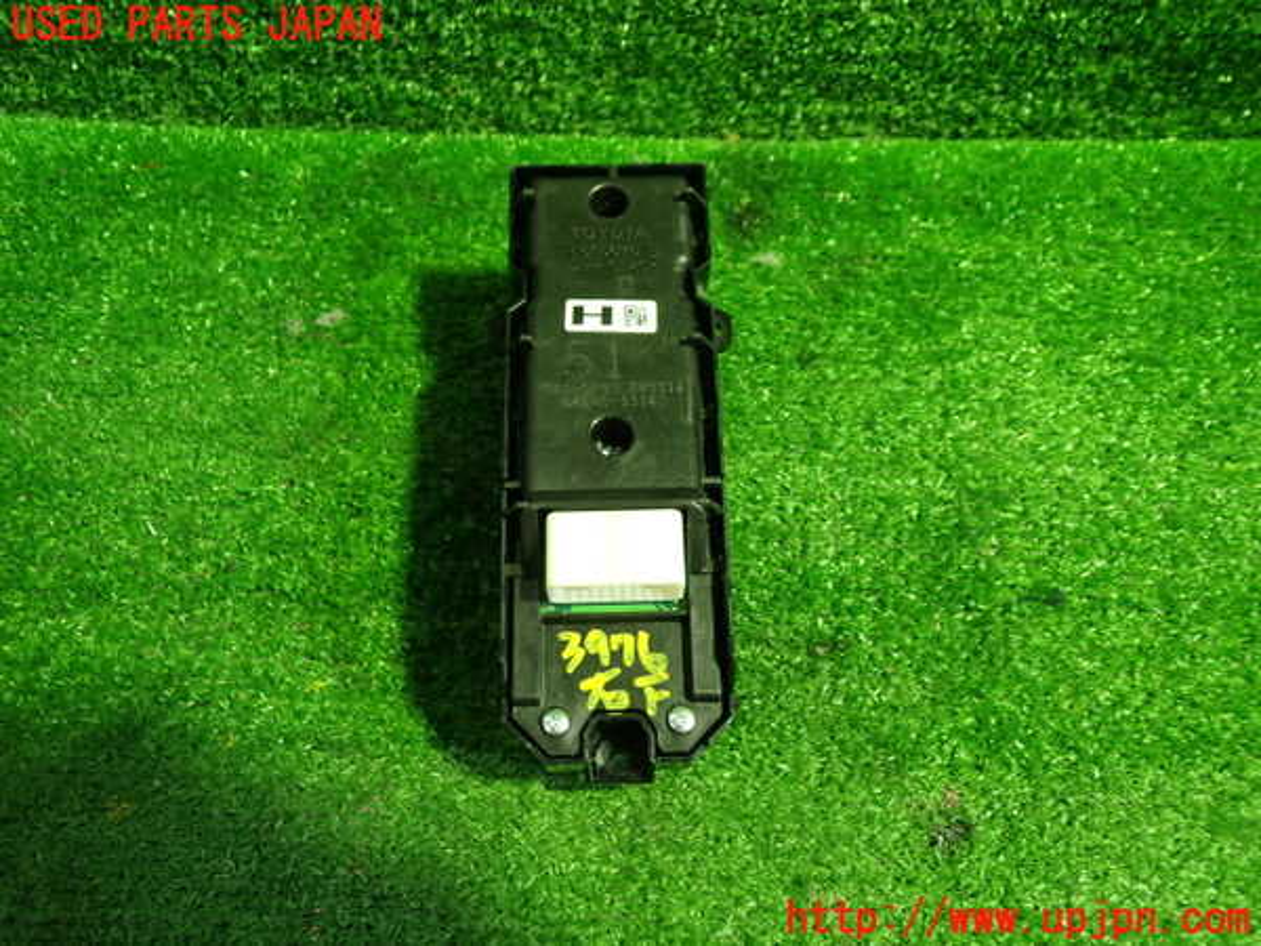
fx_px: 1093
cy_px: 473
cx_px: 630
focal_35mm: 30
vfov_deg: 46.8
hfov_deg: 60.0
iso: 320
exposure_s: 1/30
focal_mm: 5.4
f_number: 2.3
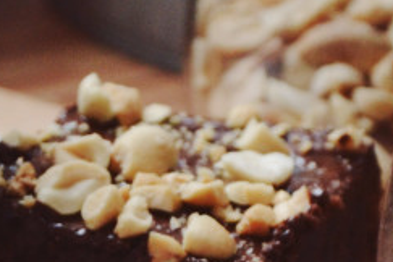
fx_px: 3755
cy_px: 261
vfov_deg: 4.0
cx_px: -3
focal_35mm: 344
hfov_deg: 6.0
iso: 800
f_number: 4.8
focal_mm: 48
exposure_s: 1/15
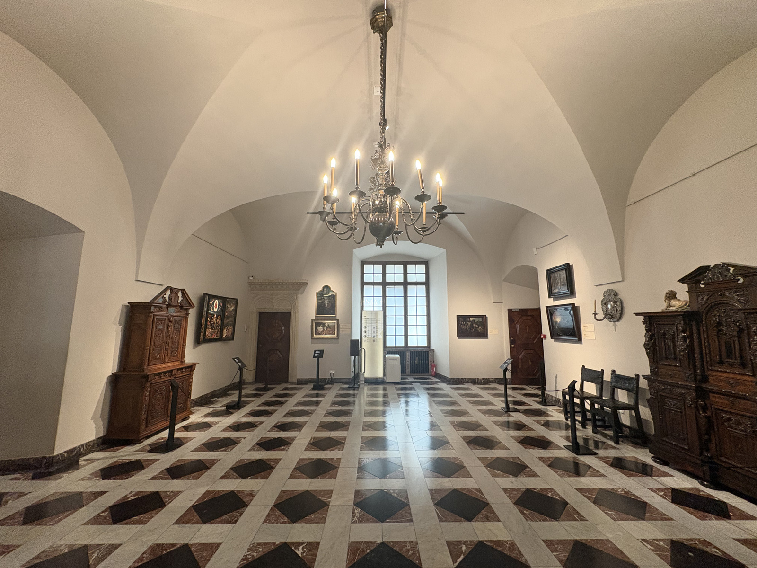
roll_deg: +0.0
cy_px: 284
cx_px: 378
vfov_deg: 85.7
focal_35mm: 14
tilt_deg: +8.3
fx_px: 306
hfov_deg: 102.1
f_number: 2.2
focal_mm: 2.22
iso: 500
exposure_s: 1/50
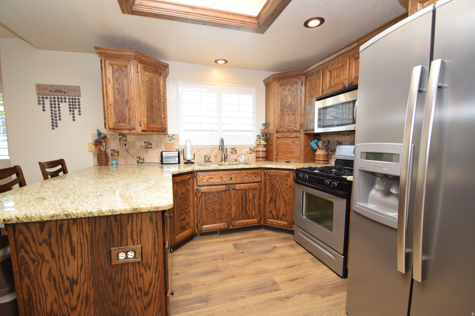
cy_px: 158
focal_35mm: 15
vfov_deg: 77.3
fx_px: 198
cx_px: 238
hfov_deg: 100.4
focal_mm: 10
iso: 800
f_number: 5.6
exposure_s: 1/125
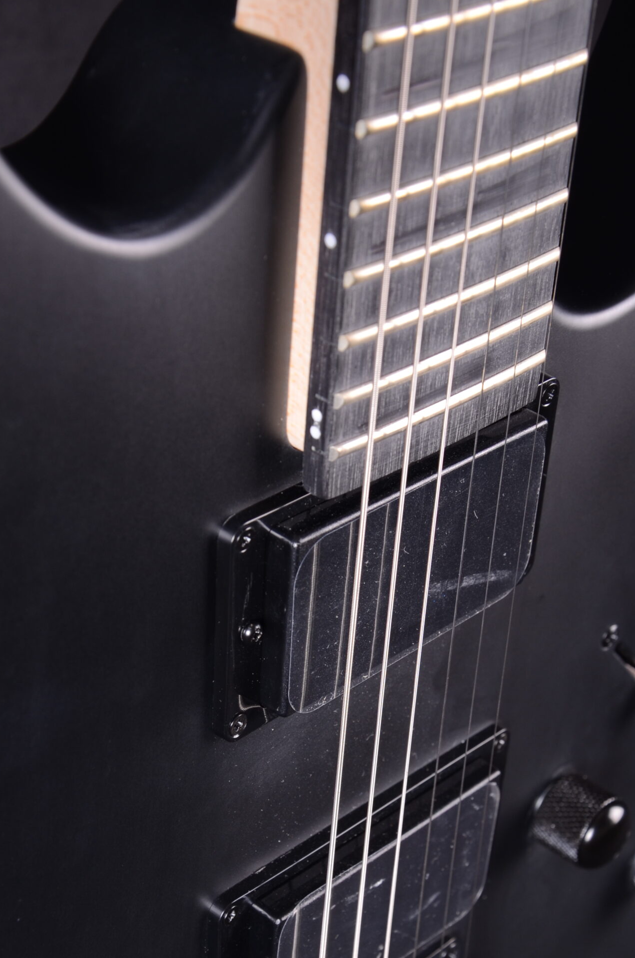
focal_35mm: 76
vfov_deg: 26.6
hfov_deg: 17.9
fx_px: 2019
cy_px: 631
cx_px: 256
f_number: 9
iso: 200
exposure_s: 1/200
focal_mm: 38
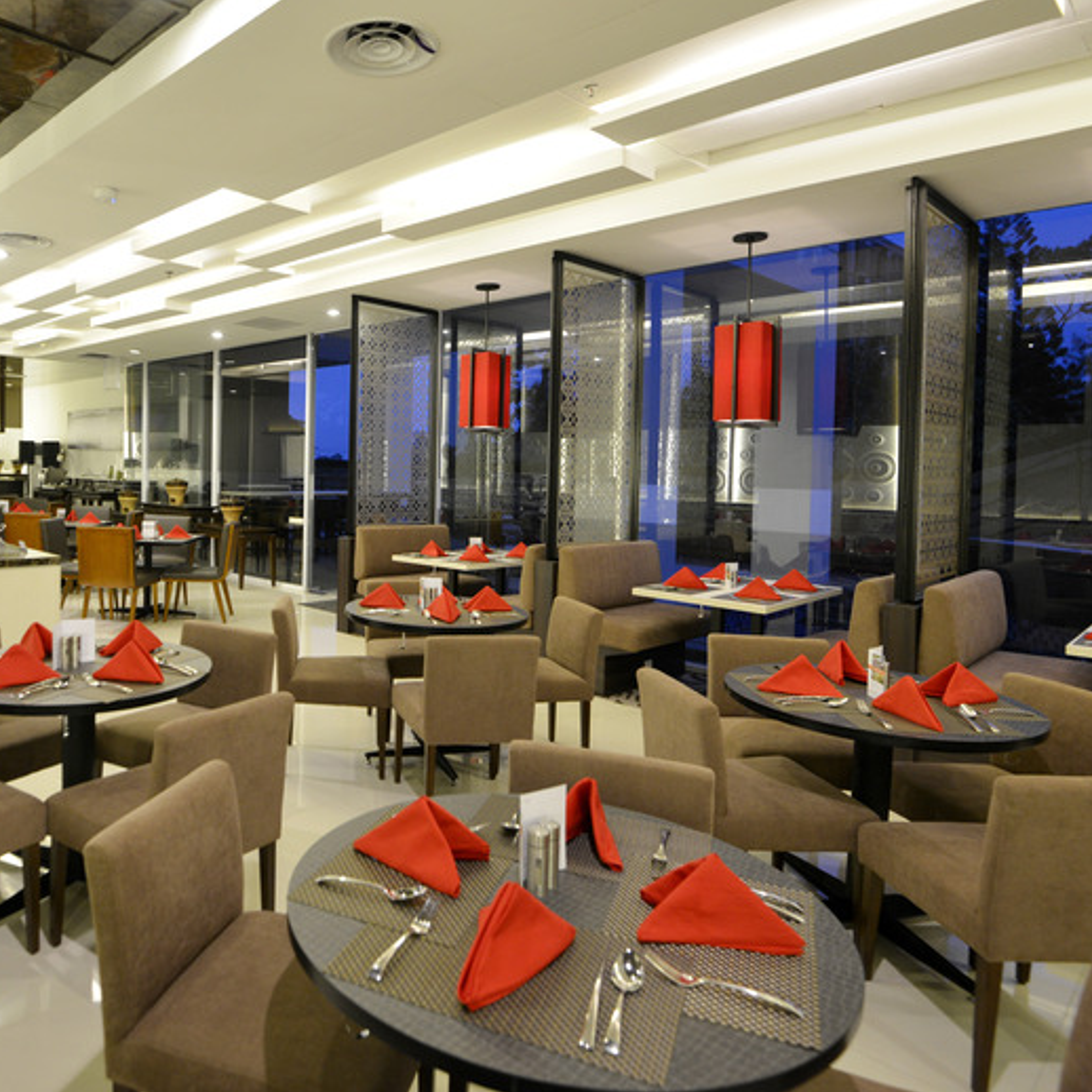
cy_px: 542
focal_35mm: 21
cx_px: 306
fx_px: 749
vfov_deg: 72.1
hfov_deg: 68.6
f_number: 4
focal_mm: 16
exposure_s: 1/20
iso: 1000
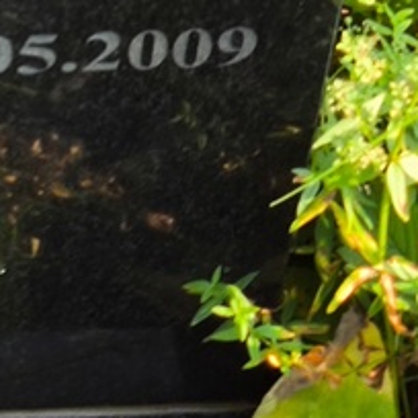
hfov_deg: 9.7
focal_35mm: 173
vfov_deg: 9.9
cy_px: -107
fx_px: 2363
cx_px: -263
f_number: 1.7
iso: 50
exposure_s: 1/246
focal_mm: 4.71
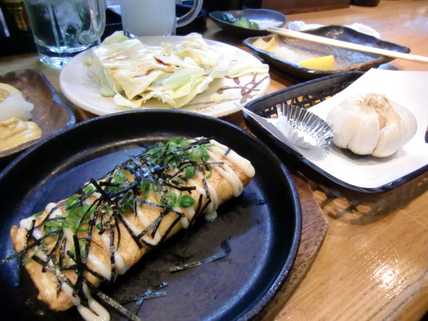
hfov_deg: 71.6
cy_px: 160
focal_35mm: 24
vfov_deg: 56.8
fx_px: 297
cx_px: 214
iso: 800
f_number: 3.2
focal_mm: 4.3
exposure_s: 1/40
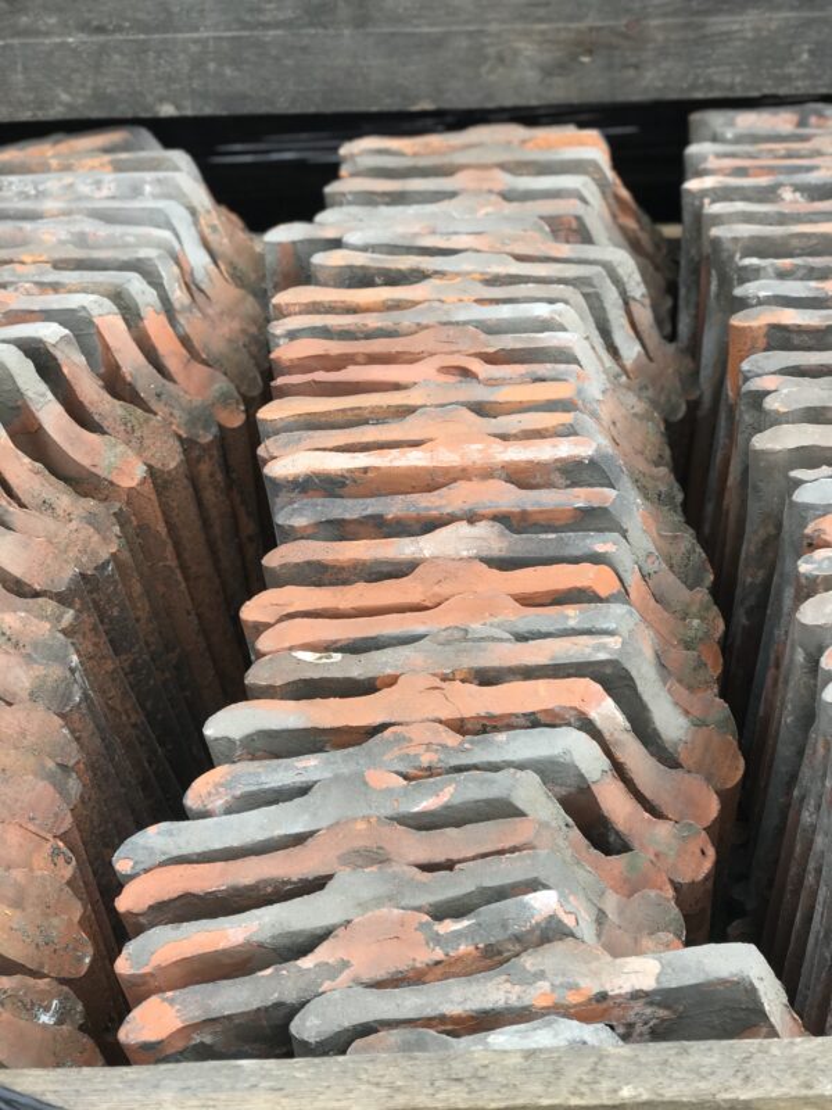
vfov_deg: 33.8
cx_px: 416
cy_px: 555
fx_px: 1827
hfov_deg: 25.7
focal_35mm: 57
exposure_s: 1/123
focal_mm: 6.6
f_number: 2.8
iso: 20
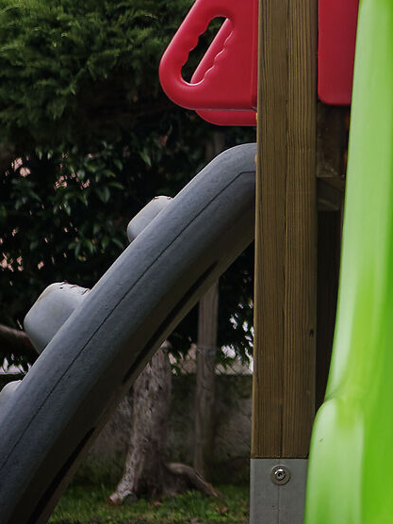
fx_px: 3270
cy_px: -60
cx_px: 600
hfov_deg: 6.8
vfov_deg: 9.1
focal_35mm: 216
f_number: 2.2
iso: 200
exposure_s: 1/800
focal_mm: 25
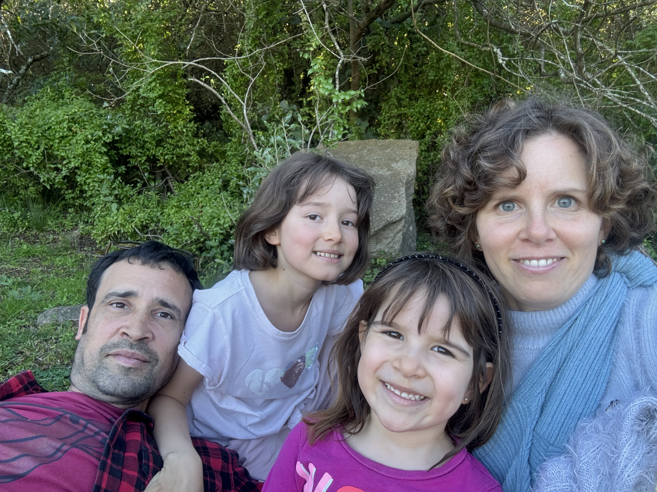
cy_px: 246
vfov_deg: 58.9
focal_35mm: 23
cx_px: 328
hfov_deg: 73.9
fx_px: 437
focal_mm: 2.69
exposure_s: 1/121
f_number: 1.9
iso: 32
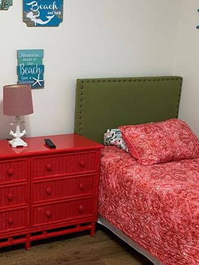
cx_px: 26
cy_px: 136
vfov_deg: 41.2
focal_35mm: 46
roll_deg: +0.5
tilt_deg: -10.7
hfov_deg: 30.4
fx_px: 352
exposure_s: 1/60
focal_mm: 4.25
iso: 160
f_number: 1.8
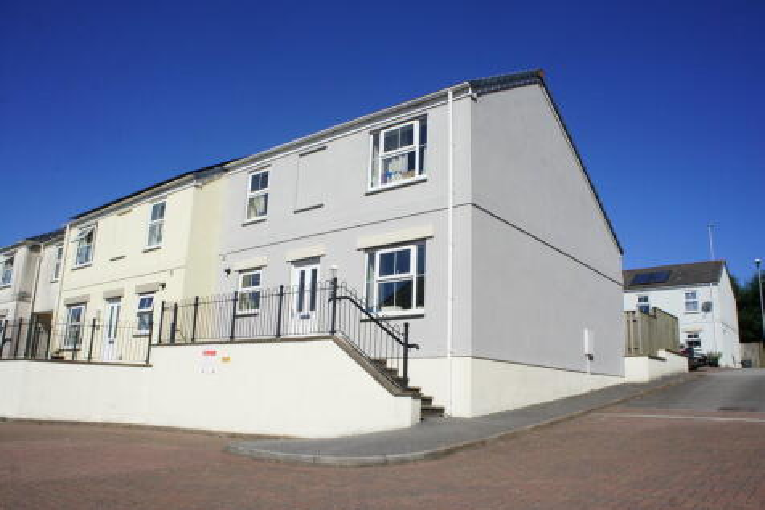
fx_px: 574
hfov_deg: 67.4
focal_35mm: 27
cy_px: 255
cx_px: 382
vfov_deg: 47.9
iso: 200
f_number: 11
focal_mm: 18
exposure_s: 1/320
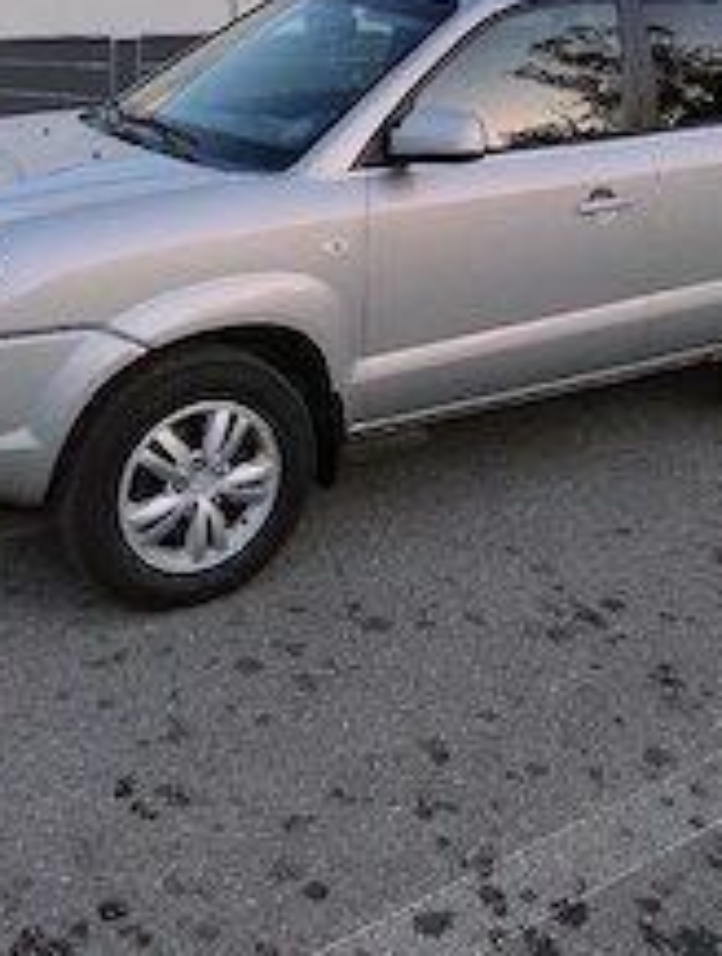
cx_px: 392
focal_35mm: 44
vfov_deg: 40.1
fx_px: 1218
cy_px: 119
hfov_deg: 33.0
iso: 100
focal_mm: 5.56
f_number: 1.8
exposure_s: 1/213
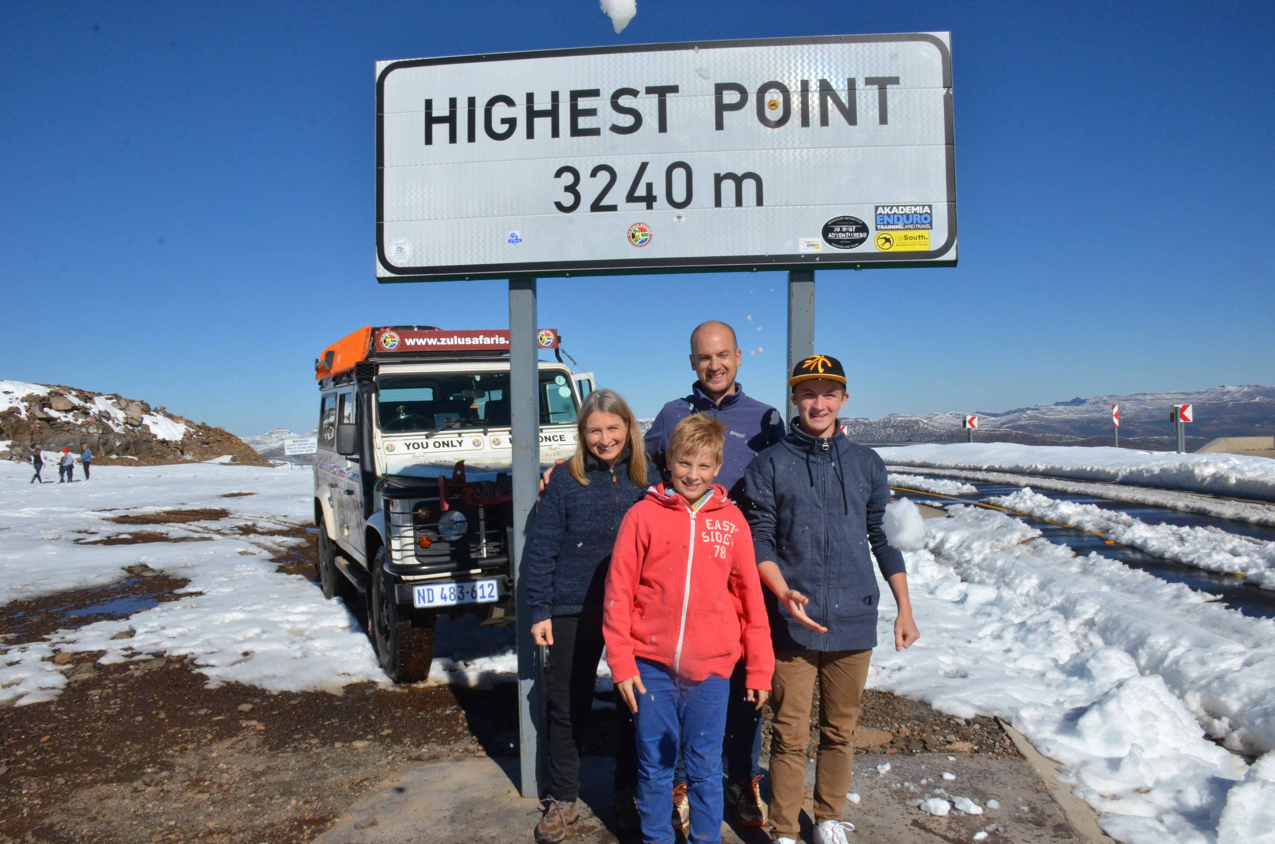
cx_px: 638
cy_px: 422
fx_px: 954
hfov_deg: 67.5
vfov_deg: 47.7
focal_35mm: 27
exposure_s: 1/1250
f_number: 18
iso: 1600
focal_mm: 18
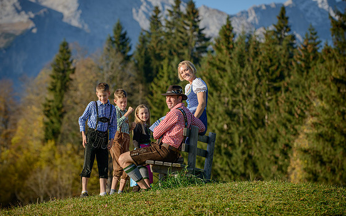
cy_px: 114
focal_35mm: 166
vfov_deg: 7.9
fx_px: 1565
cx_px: 165
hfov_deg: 12.6
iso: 200
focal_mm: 155
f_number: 5
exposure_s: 1/1000
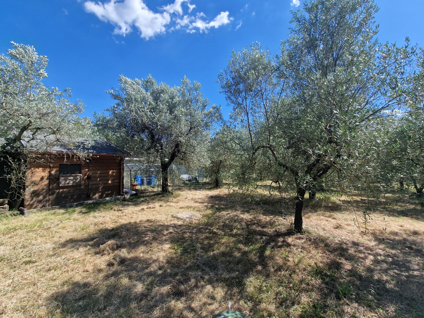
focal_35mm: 13
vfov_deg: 89.9
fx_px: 159
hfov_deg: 106.2
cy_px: 159
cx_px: 212
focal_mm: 2.2
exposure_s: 1/1380
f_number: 2.2
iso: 50
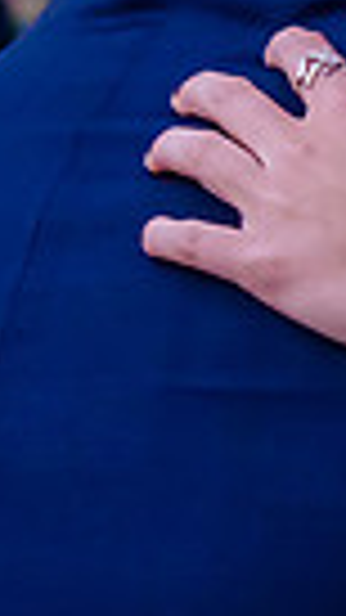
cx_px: 477
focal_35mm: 366
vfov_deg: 5.9
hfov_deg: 3.3
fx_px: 5973
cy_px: 83
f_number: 4
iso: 3200
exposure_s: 1/640
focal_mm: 66
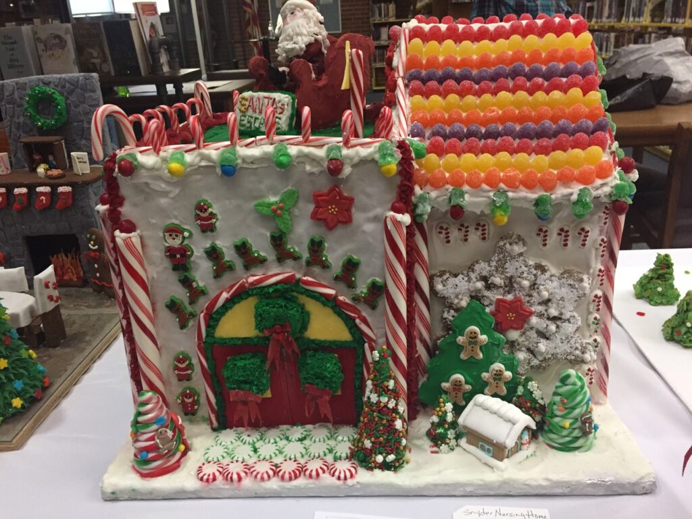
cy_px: 260
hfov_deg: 61.7
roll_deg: +3.9
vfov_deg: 48.2
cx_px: 346
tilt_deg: -21.3
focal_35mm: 29
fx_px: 580
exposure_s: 1/30
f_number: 2.2
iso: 200
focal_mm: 4.15
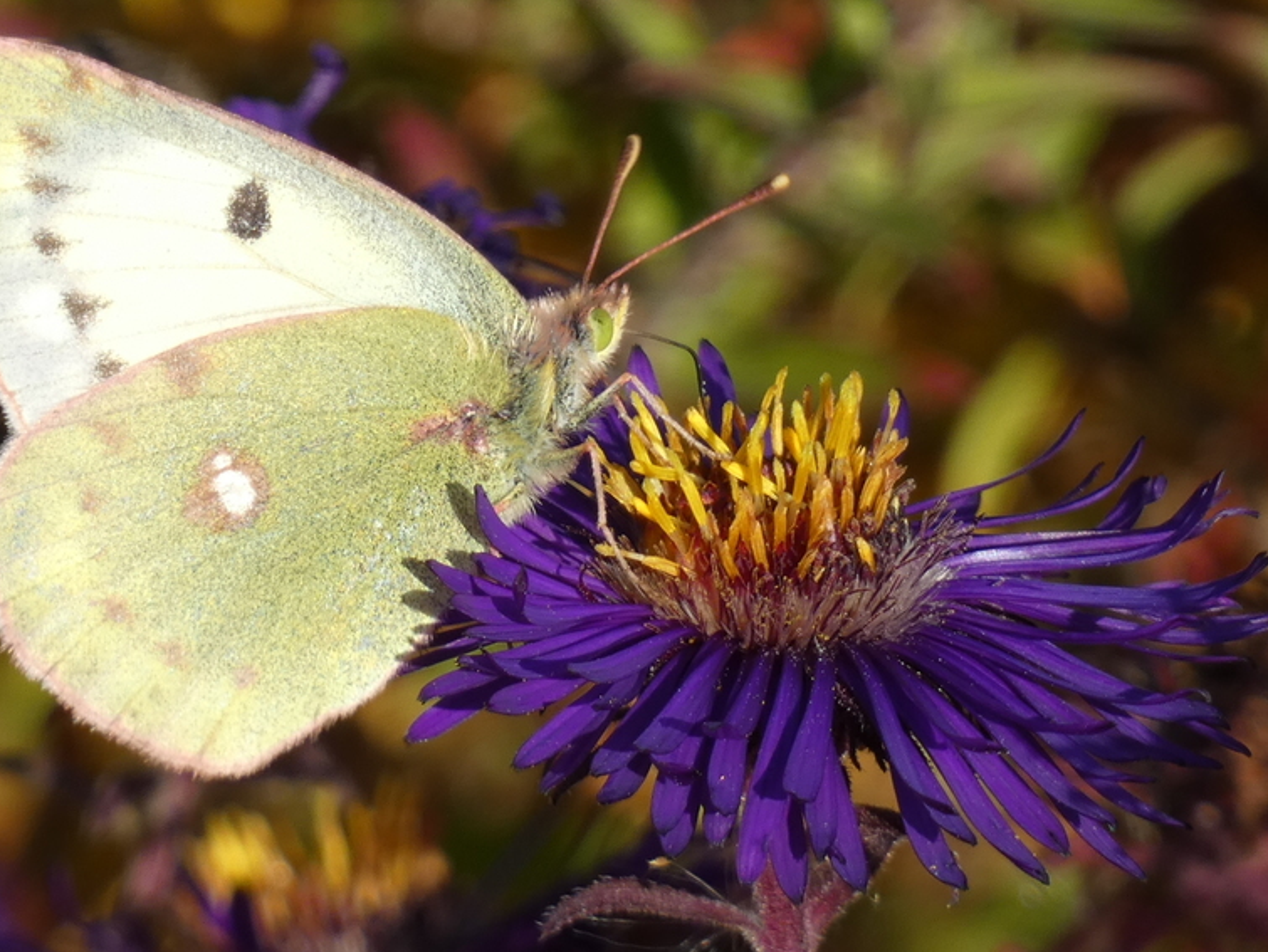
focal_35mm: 620
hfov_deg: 3.2
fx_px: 22722
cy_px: 443
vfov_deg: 2.4
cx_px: 555
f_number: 5.6
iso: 80
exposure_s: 1/160
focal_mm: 98.3
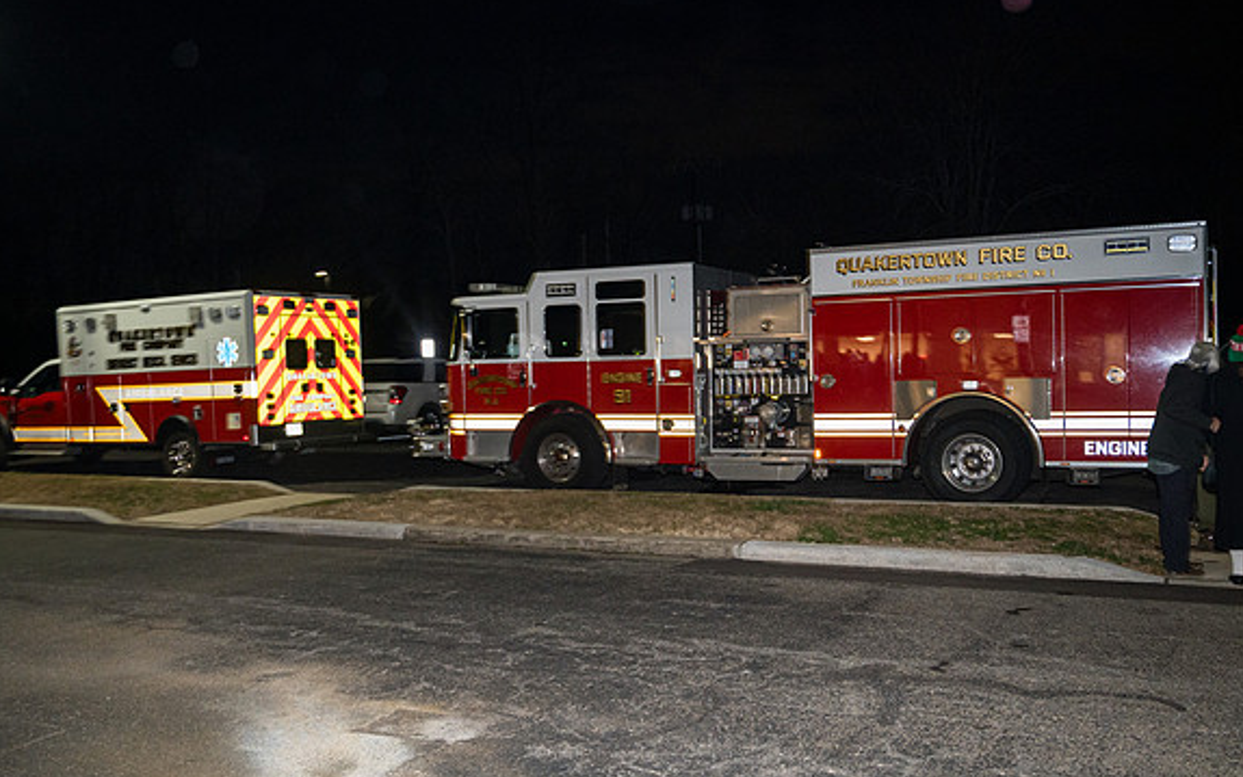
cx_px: 606
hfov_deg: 55.3
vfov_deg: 36.3
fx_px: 1186
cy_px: 405
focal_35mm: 35
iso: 3200
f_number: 4
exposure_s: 1/60
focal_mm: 32
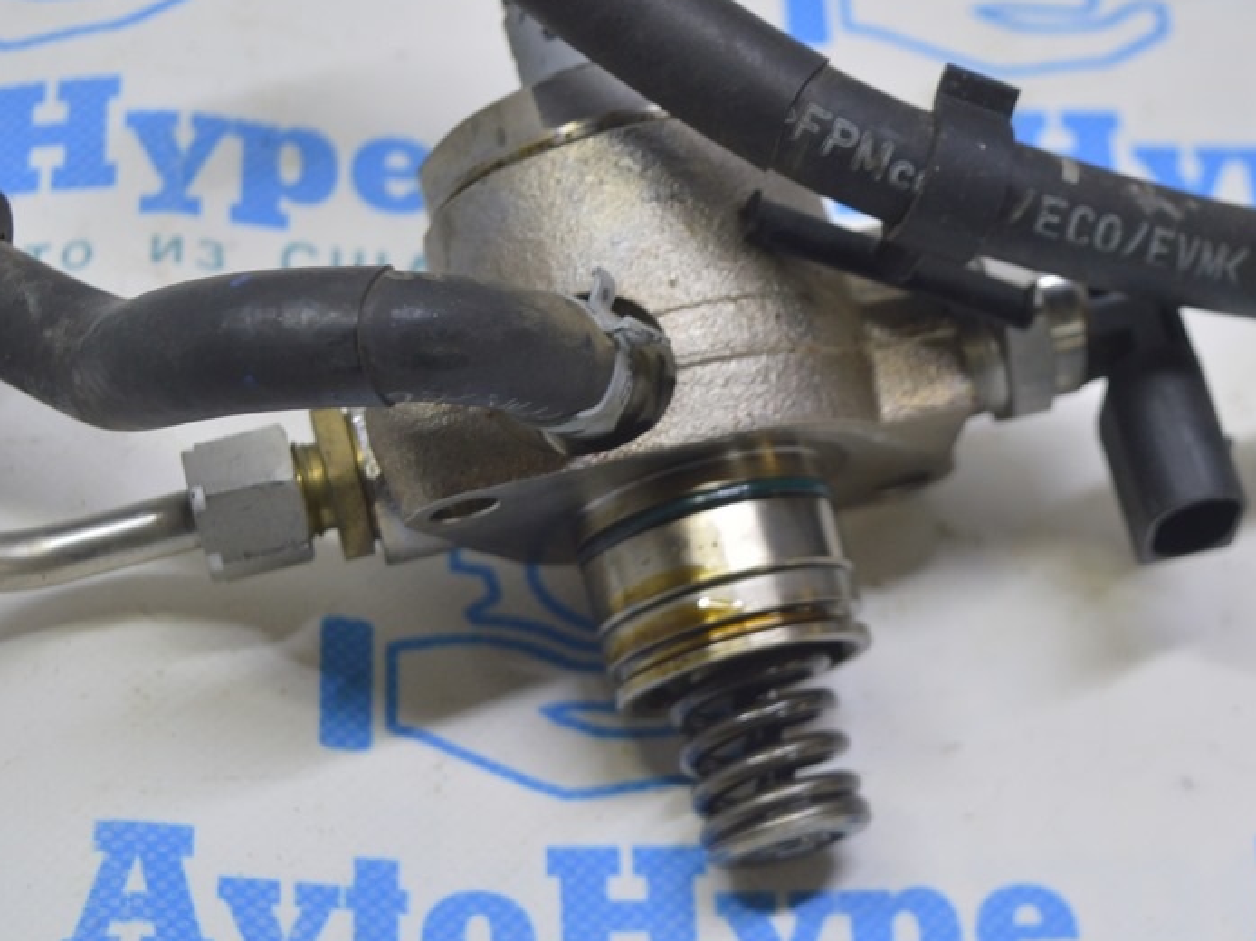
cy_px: 506
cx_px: 693
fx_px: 3471
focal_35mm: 96
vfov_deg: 15.4
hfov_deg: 20.5
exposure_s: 1/25
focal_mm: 45
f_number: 5.6
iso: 400
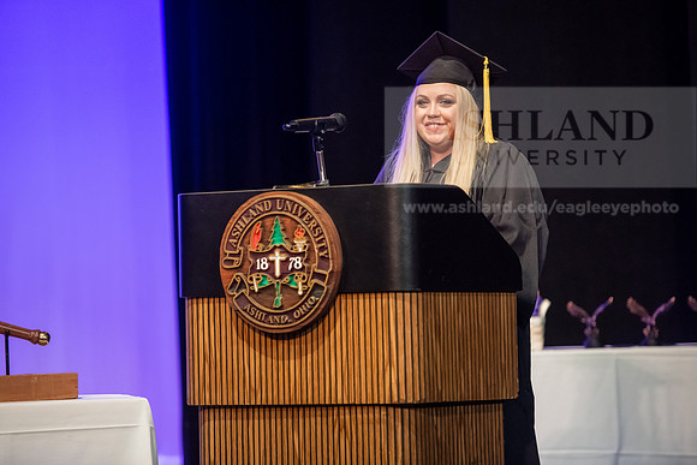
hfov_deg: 11.7
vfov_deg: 7.9
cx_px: 348
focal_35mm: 175
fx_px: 3389
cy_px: 232
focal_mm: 175
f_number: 3.2
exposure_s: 1/200
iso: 4000
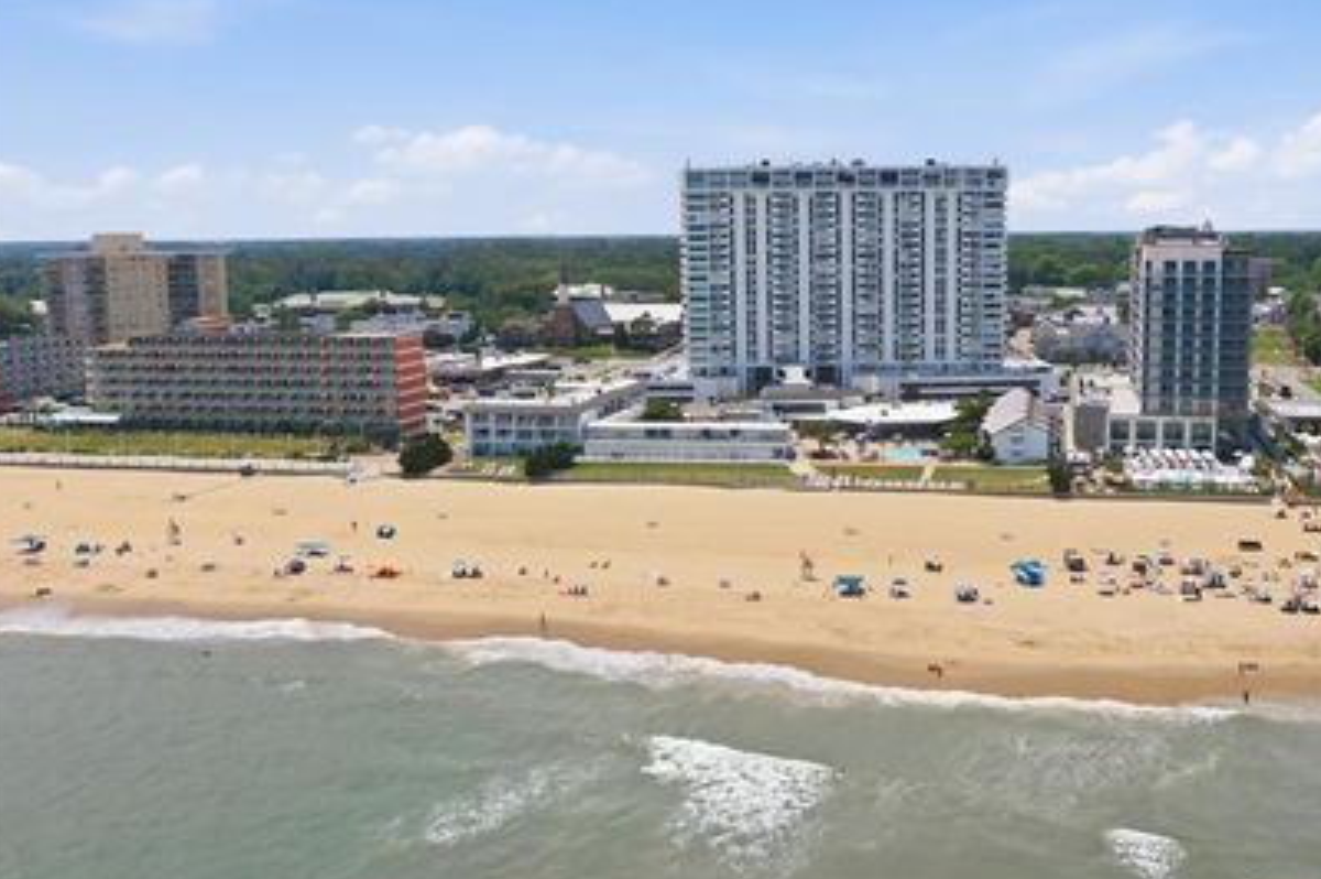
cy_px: 411
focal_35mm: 35
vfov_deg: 37.8
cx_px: 803
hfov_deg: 54.0
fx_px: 1283
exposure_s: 1/640
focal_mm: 10.3
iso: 100
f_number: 6.3
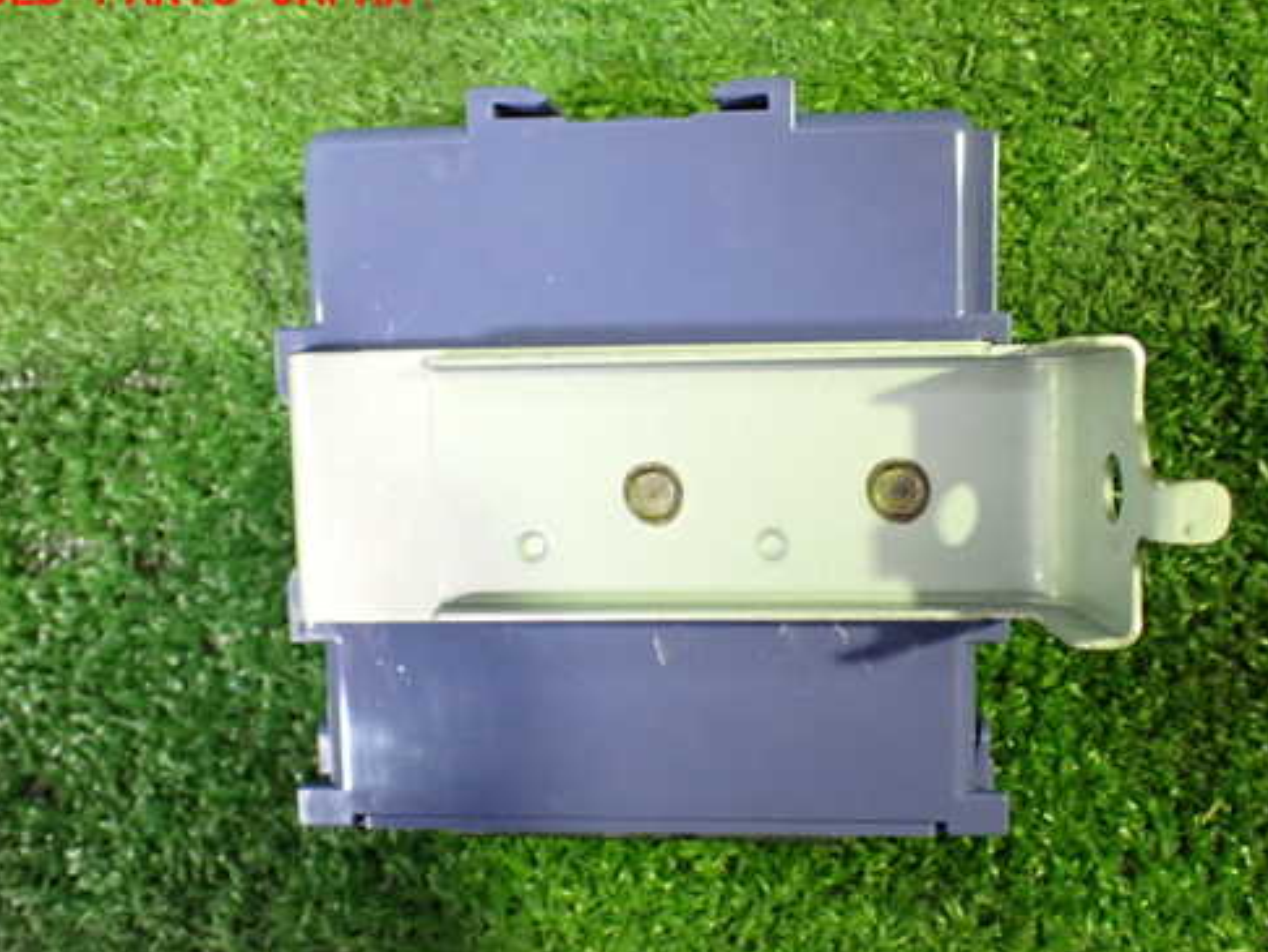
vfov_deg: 38.6
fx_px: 1356
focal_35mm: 37
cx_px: 720
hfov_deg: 50.0
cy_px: 543
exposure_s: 1/40
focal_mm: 5.4
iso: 800
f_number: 2.3
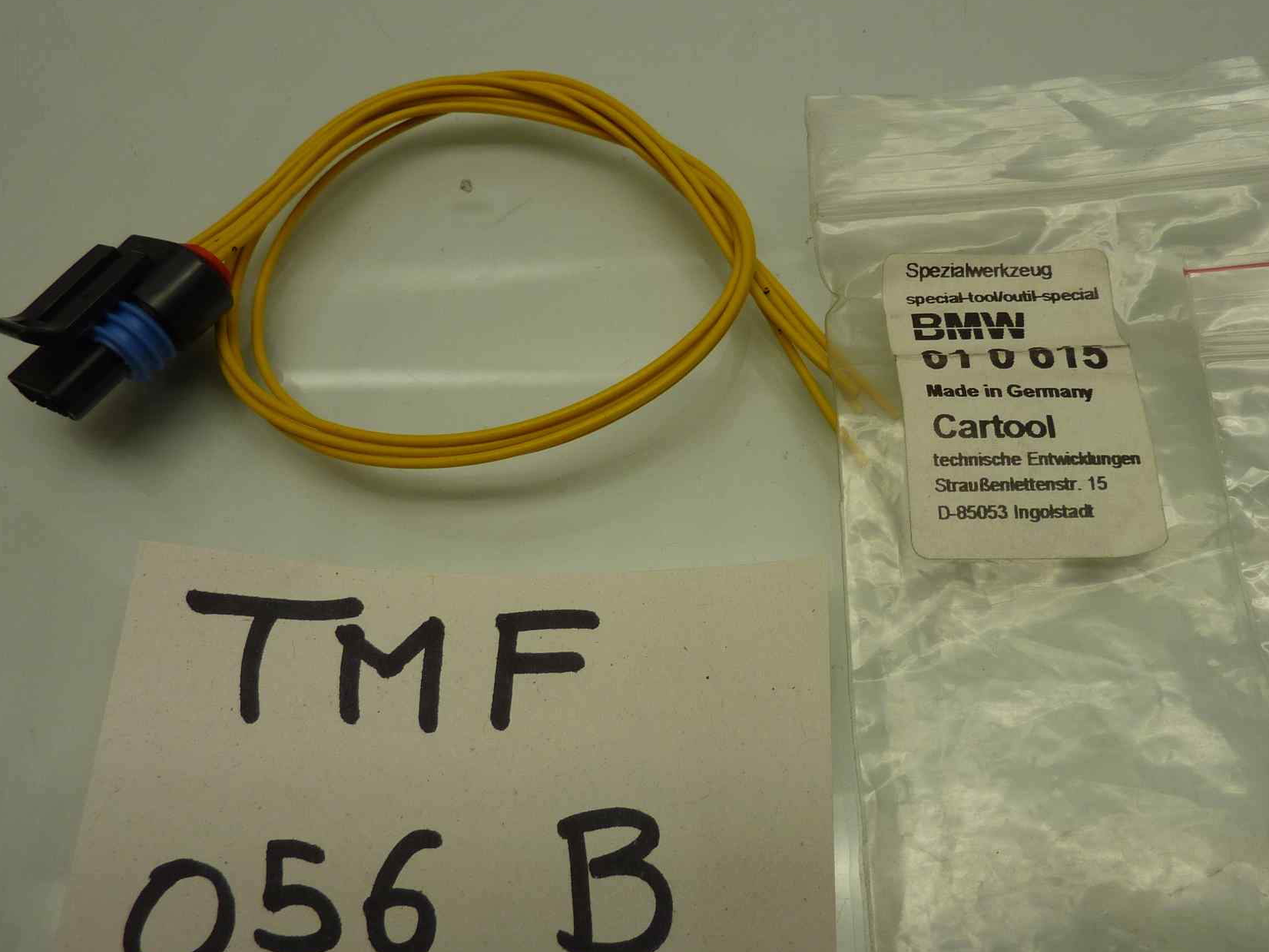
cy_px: 480
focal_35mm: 31
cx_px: 721
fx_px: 1136
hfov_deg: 58.1
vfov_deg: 45.4
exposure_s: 1/60
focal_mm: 4.1
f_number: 3.3
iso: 80
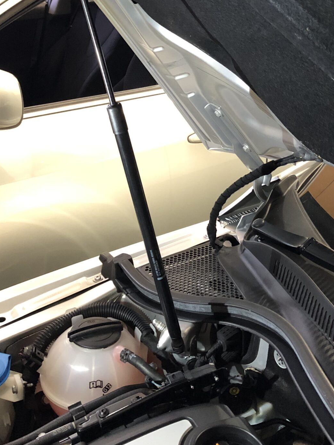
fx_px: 669
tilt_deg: -15.0
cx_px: 200
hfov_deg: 28.0
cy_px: 86
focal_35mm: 52
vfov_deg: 35.6
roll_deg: -2.3
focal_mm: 3.99
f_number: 1.8
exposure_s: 1/13
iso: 100
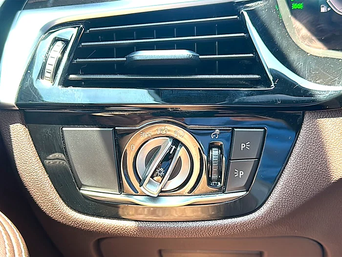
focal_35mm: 40
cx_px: 171
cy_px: 128
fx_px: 395
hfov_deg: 46.8
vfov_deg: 36.0
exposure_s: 1/100
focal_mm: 6.86
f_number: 1.78
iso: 100
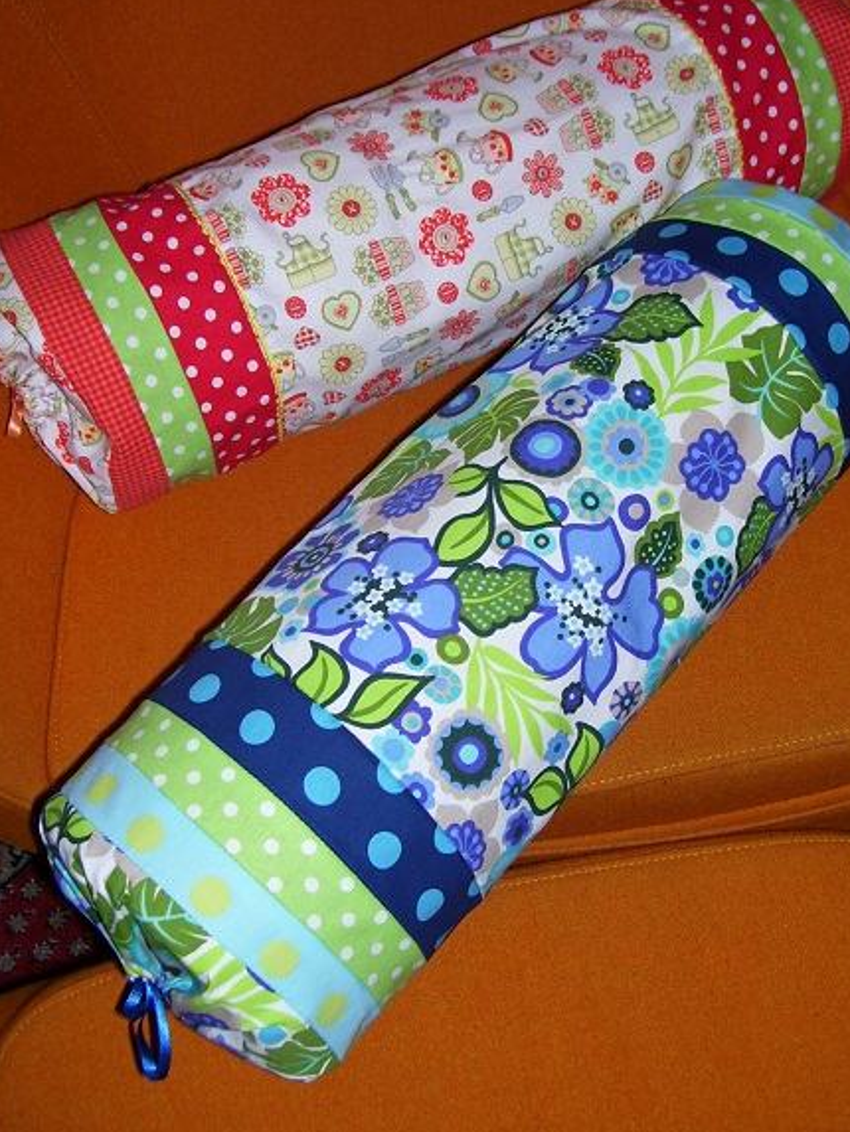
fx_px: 1407
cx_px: 478
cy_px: 508
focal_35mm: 43
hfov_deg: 33.6
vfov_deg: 43.8
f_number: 2.7
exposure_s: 1/60
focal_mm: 6
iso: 80
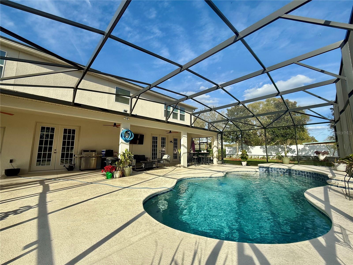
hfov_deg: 102.1
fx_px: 143
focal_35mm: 14
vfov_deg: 85.7
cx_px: 176
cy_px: 132
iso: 50
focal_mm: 2.22
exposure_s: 1/1211
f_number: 2.2
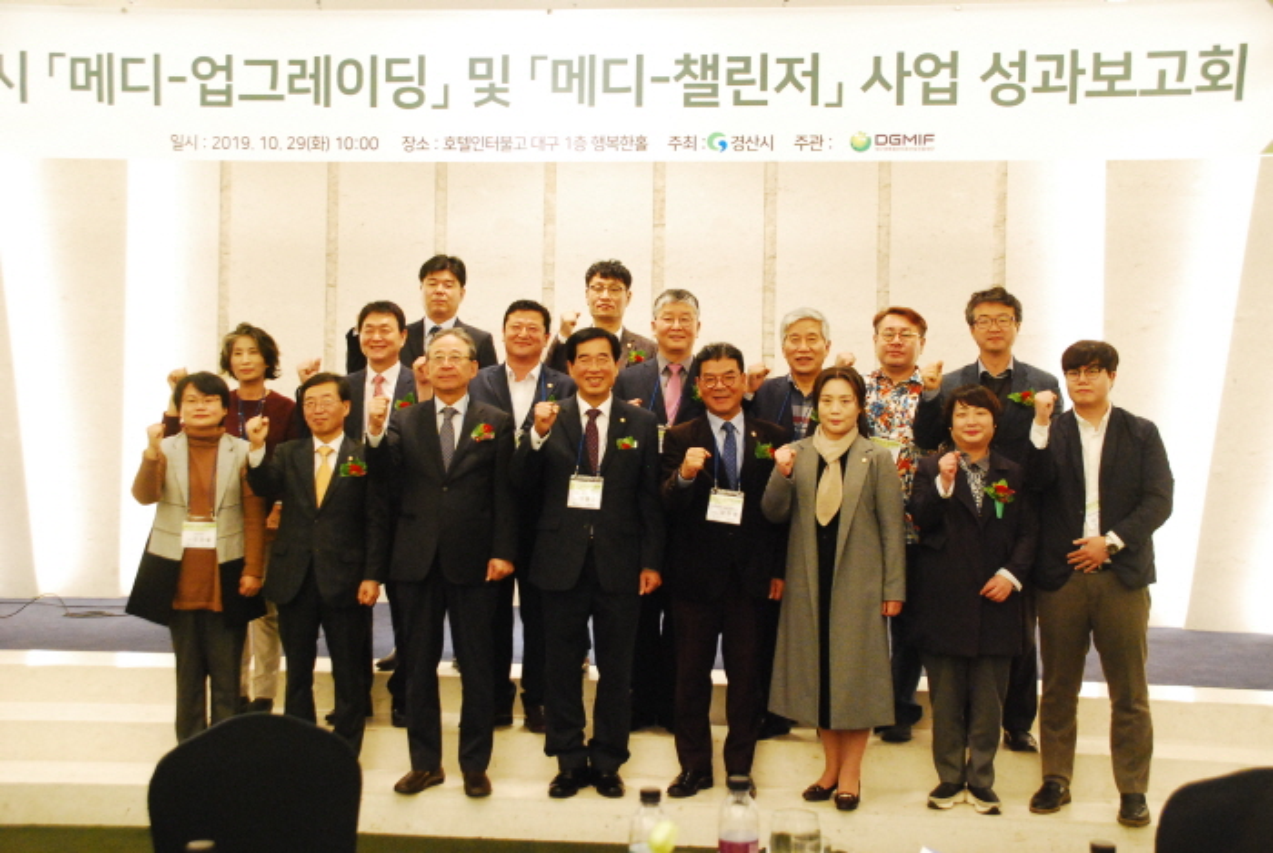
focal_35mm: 39
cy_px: 426
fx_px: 1381
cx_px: 636
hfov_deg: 49.5
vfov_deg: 34.3
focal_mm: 26
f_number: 5
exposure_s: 1/50
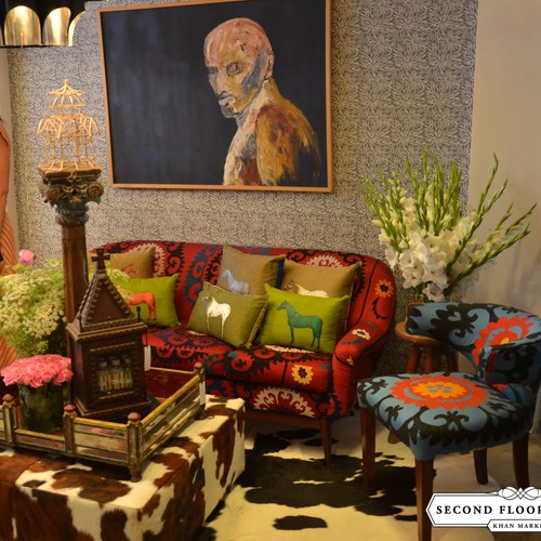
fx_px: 760
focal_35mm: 43
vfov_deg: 39.2
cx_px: 216
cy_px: 270
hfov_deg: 39.0
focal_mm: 22
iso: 800
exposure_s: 1/30
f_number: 3.8
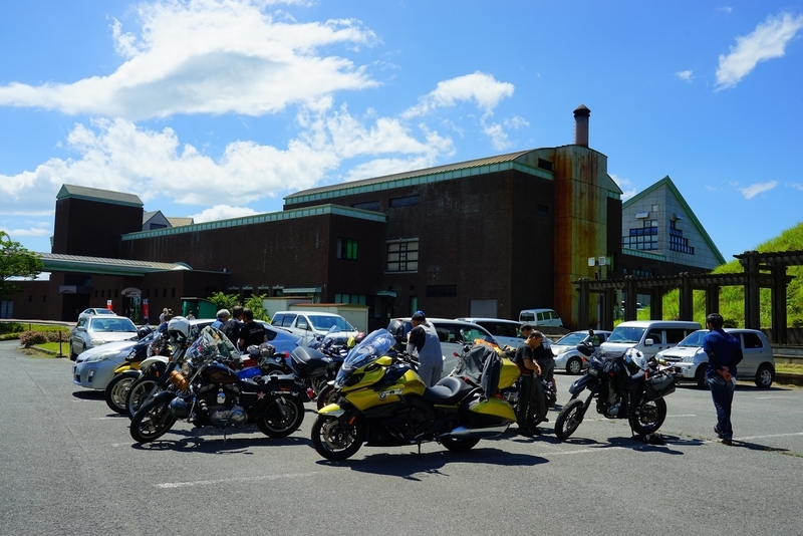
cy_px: 268
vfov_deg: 42.4
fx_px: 692
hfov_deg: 60.3
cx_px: 402
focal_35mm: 31
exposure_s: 1/200
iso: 100
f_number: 11
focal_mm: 31
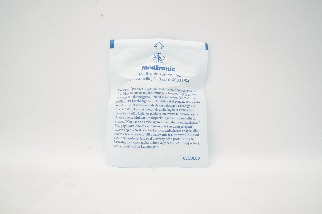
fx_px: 241
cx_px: 161
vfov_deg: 47.8
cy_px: 107
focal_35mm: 27
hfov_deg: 67.4
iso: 1600
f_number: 18
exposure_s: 1/15
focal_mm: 18
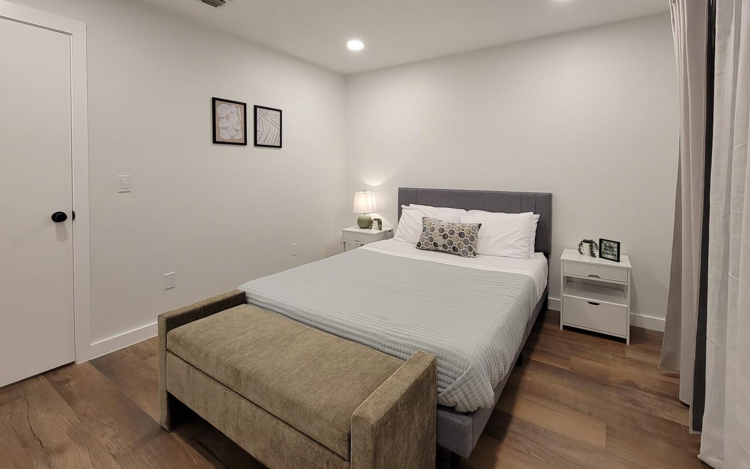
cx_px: 388
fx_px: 307
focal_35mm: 15
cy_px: 173
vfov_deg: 73.4
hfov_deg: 101.4
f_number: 2.2
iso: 200
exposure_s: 1/60
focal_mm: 2.2
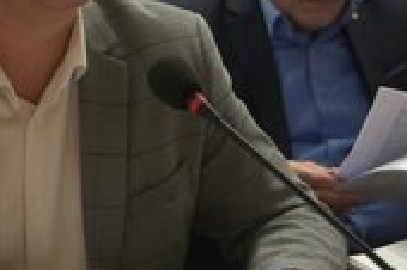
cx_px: 65
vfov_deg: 15.4
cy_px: -1
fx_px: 983
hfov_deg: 23.0
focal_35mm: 87
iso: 2500
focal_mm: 37
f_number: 3.2
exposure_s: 1/100
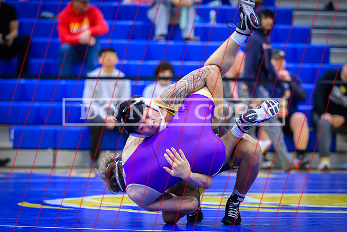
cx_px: 183
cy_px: 145
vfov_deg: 5.5
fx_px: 2397
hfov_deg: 8.3
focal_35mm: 249
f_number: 2.8
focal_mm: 145
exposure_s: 1/640
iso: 6400
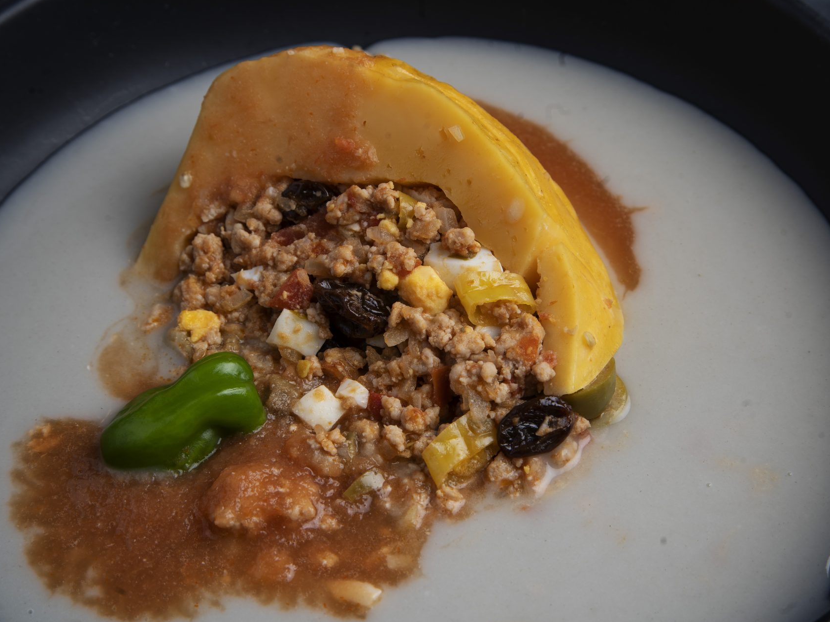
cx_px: 399
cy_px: 311
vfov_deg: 18.4
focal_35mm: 80
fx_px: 1918
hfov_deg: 24.4
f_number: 11
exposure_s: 1/160
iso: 100
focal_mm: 73
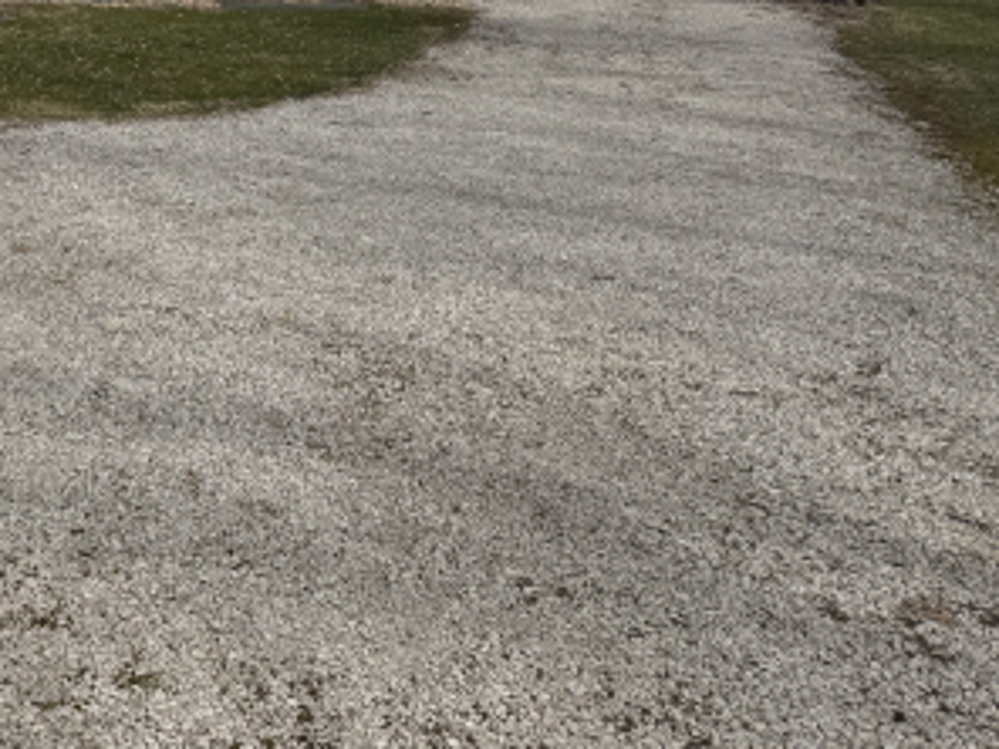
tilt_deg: -2.6
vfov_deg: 25.2
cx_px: -110
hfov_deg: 31.4
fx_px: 1558
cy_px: -61
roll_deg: -0.1
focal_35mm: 54
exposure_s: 1/8130
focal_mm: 6.76
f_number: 1.78
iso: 80
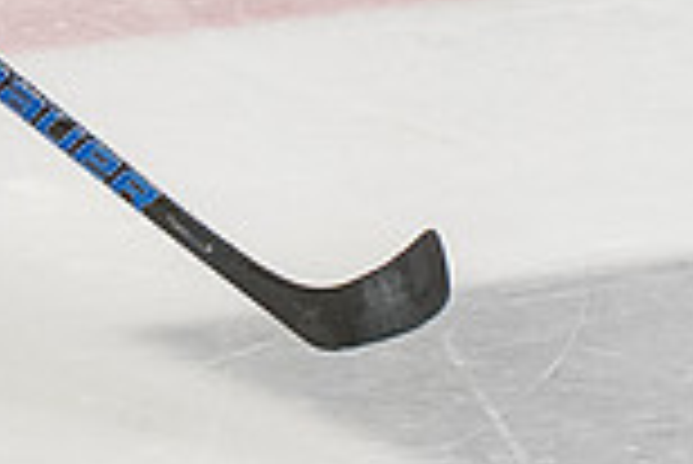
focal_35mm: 610
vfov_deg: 2.2
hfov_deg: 3.4
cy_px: -577
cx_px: -338
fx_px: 11753
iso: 2500
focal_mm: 70
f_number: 3.2
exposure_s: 1/800
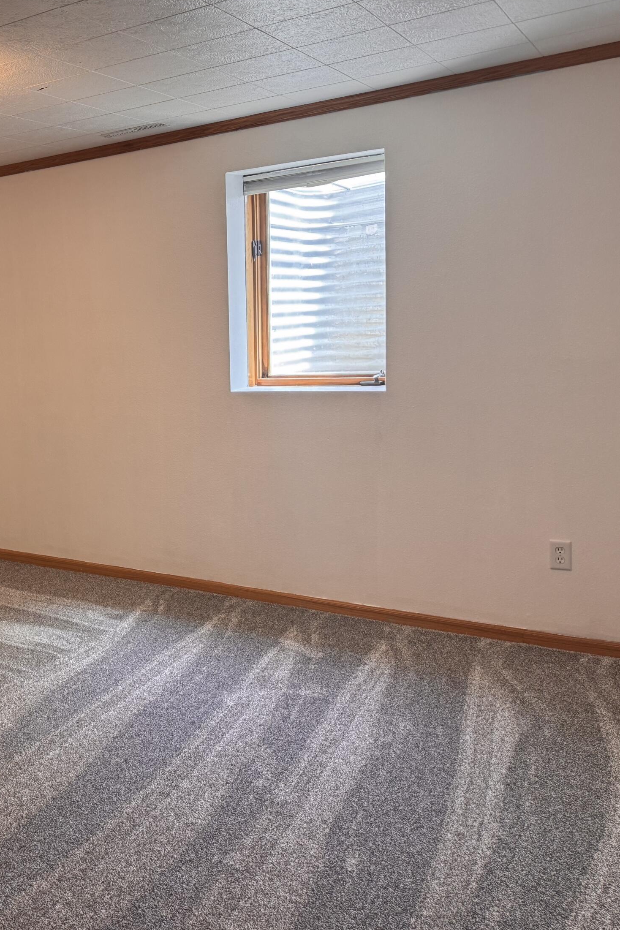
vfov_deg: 55.8
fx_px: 878
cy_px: 462
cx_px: 57
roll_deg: +2.7
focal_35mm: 34
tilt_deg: -9.5
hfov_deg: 36.4
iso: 160
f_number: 1.78
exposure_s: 1/60
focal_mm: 6.76
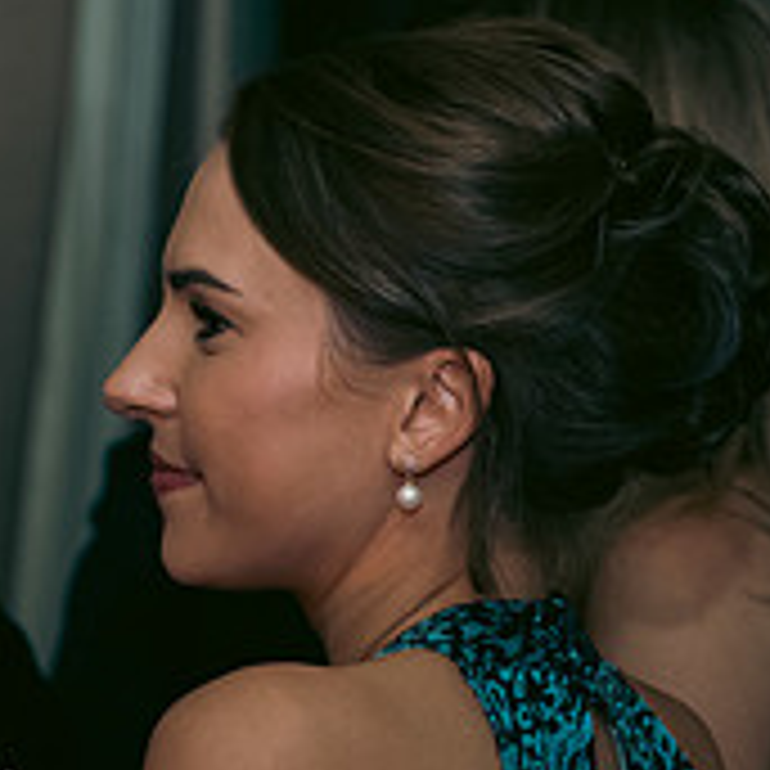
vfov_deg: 9.7
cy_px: 745
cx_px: 180
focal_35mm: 179
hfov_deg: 9.7
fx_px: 4505
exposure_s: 1/160
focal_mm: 62
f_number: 3.5
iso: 800
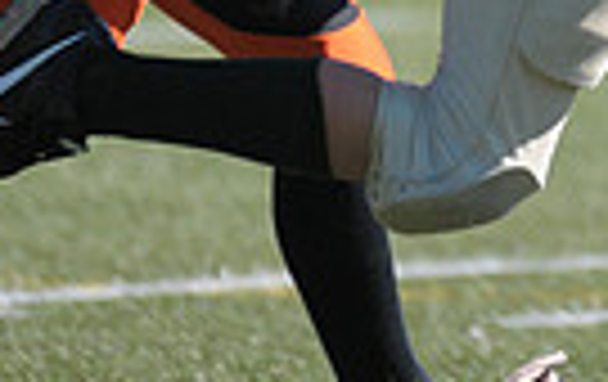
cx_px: 878
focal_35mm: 1964
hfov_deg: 1.1
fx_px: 32611
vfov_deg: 0.7
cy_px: -407
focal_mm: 300
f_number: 4
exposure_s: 1/3200
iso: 640
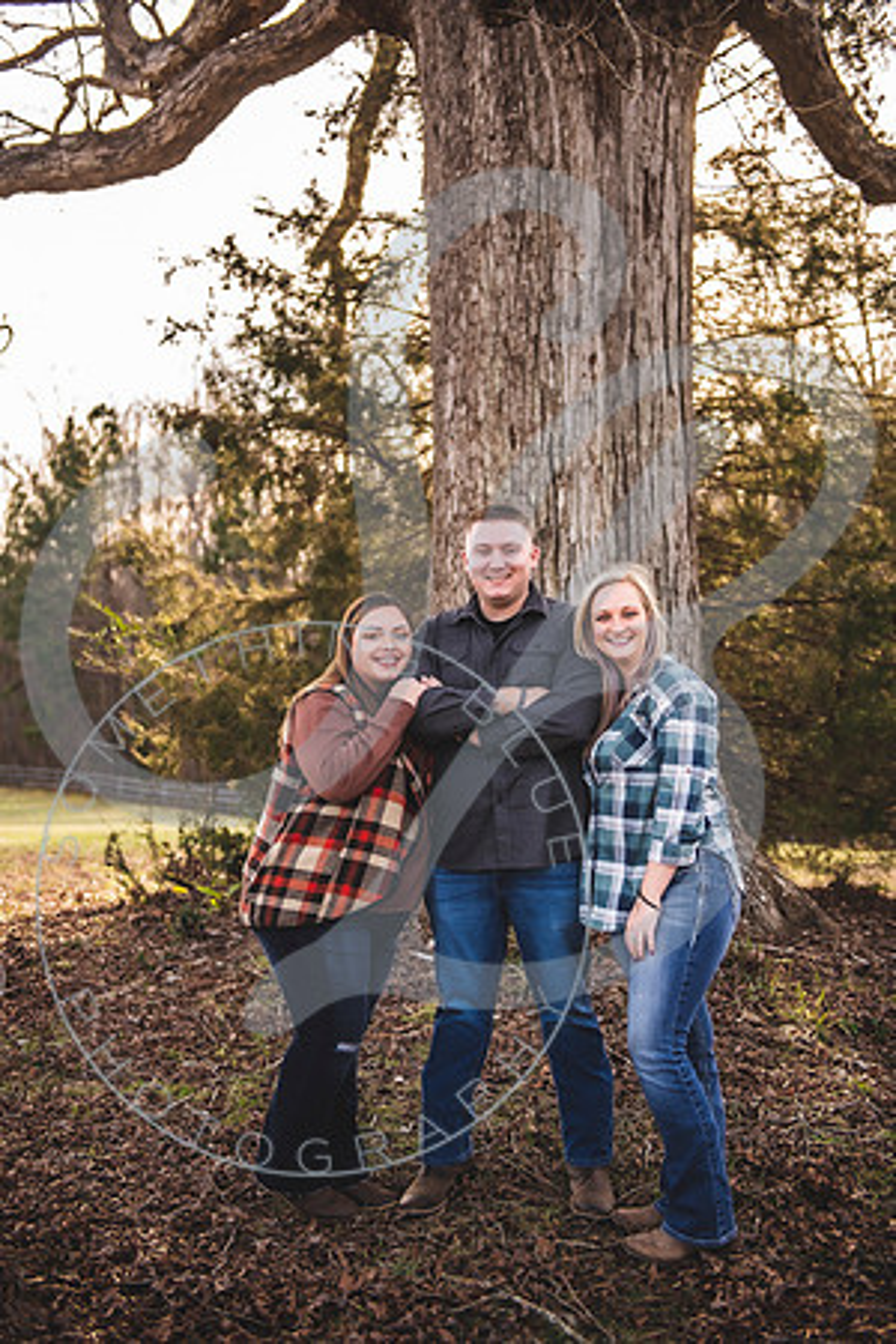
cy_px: 672
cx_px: 448
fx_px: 1643
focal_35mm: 44
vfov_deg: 44.5
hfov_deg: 30.5
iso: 100
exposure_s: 1/320
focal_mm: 44
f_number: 2.8
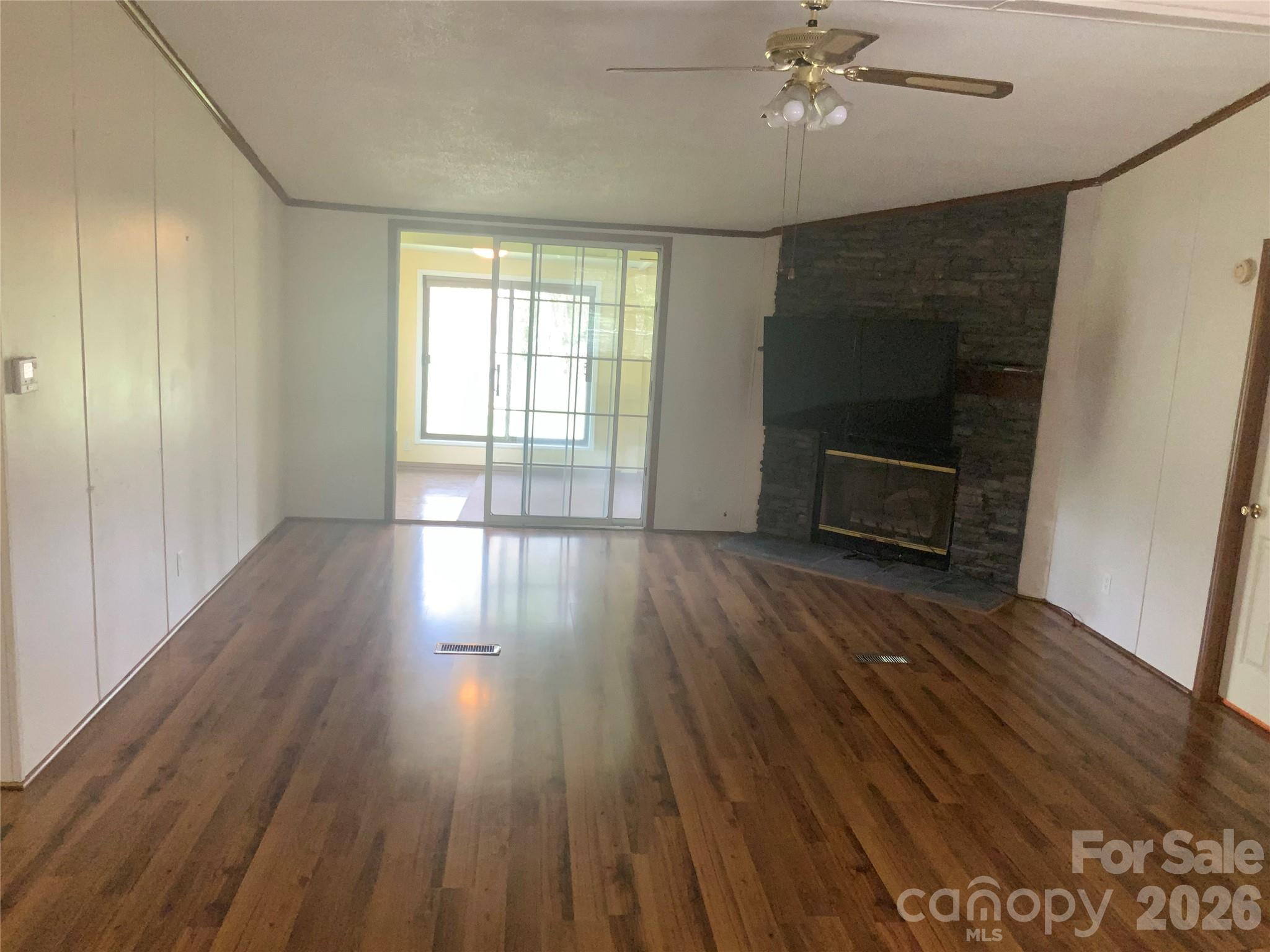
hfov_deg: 61.7
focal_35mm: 29
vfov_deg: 48.2
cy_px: 476
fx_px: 1064
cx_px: 635
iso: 100
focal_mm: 3
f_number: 1.8
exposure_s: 1/60
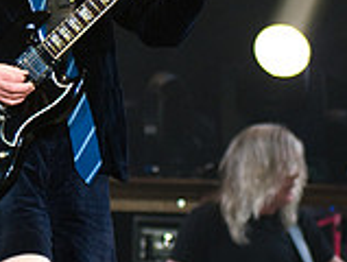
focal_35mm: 419
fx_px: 4210
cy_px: -82
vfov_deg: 3.6
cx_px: -203
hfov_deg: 4.7
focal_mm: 80
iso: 800
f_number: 4
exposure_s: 1/250
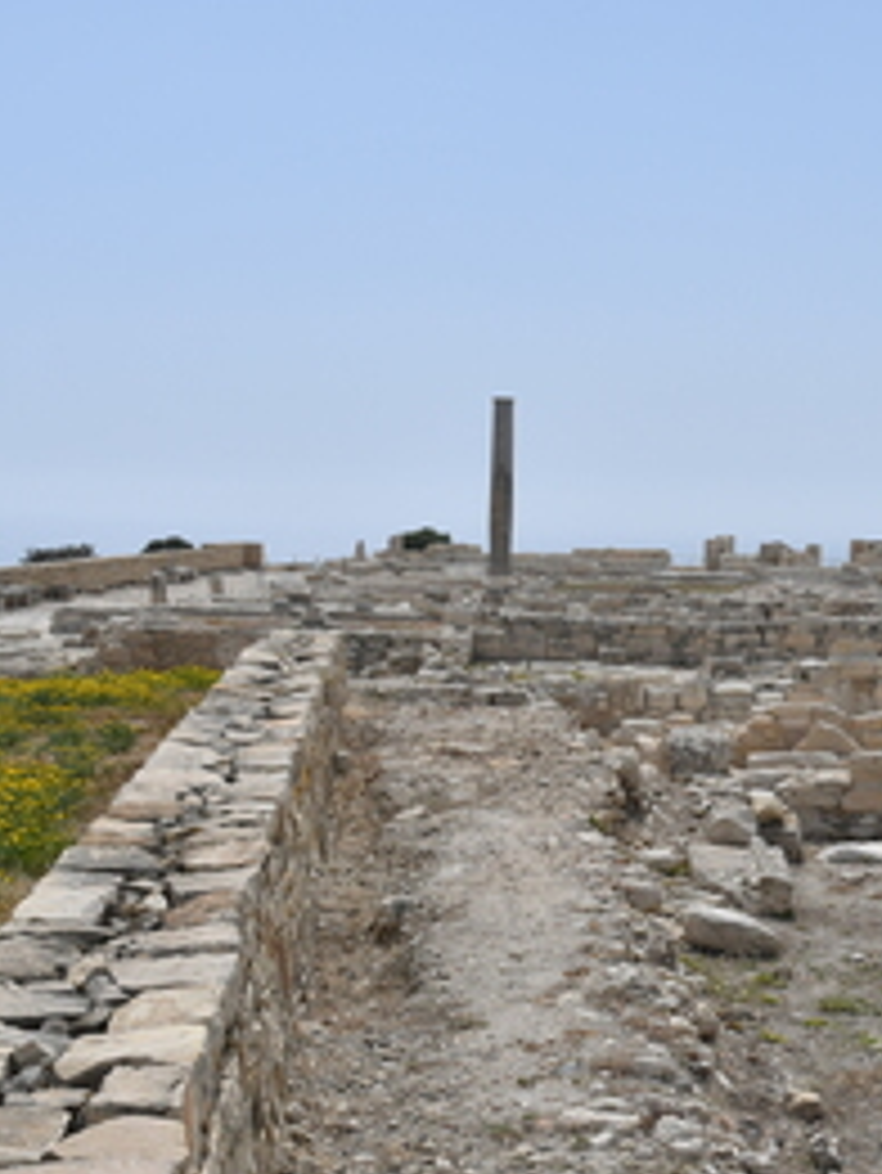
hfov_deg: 21.4
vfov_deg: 28.5
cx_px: 698
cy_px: 645
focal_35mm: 68
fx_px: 2308
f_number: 10
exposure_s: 1/1000
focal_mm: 28
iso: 250
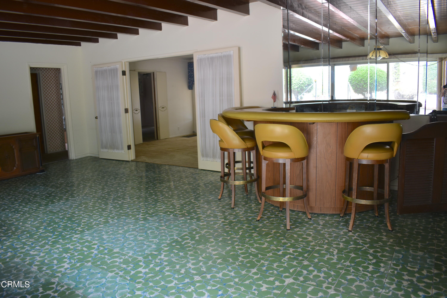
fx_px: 335
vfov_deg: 47.9
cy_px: 149
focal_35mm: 27
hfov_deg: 67.4
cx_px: 224
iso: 110
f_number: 3.5
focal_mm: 18
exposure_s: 1/30
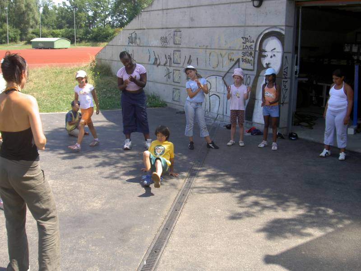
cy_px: 136
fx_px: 407
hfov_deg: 47.9
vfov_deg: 36.8
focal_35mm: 39
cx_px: 180
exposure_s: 1/125
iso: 100
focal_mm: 8
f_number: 4.7
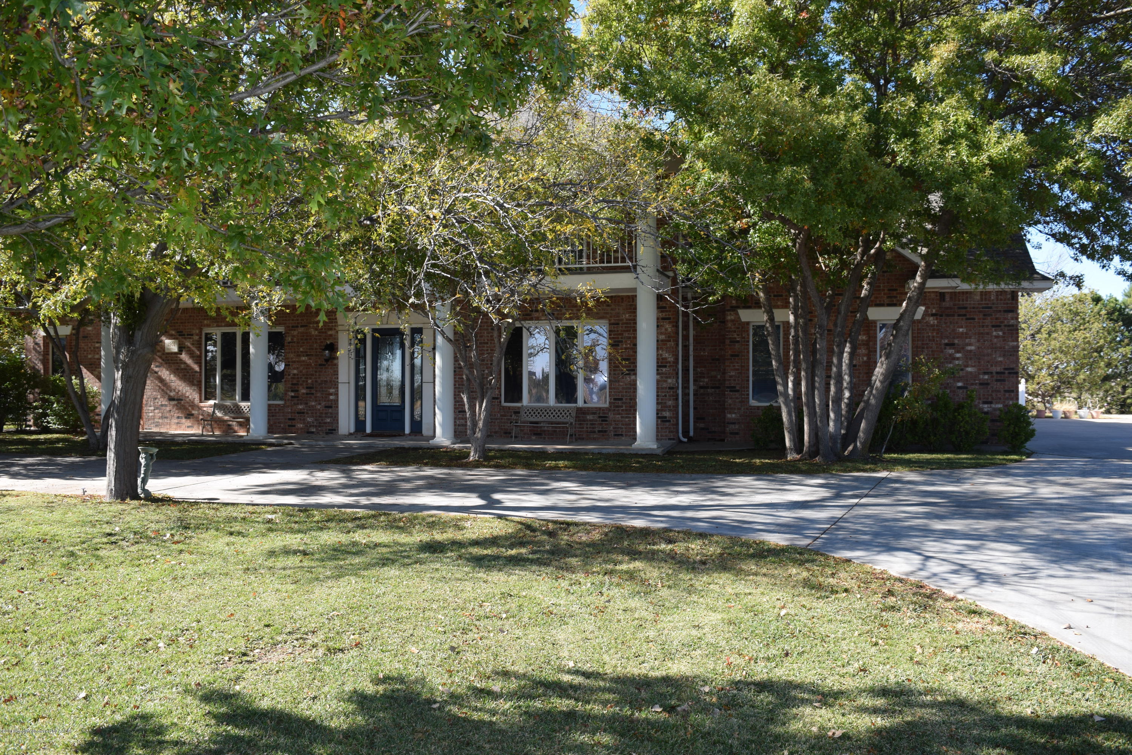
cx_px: 566
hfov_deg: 67.4
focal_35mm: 27
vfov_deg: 47.9
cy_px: 378
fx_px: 849
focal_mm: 18
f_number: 6.3
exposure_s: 1/160
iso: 100
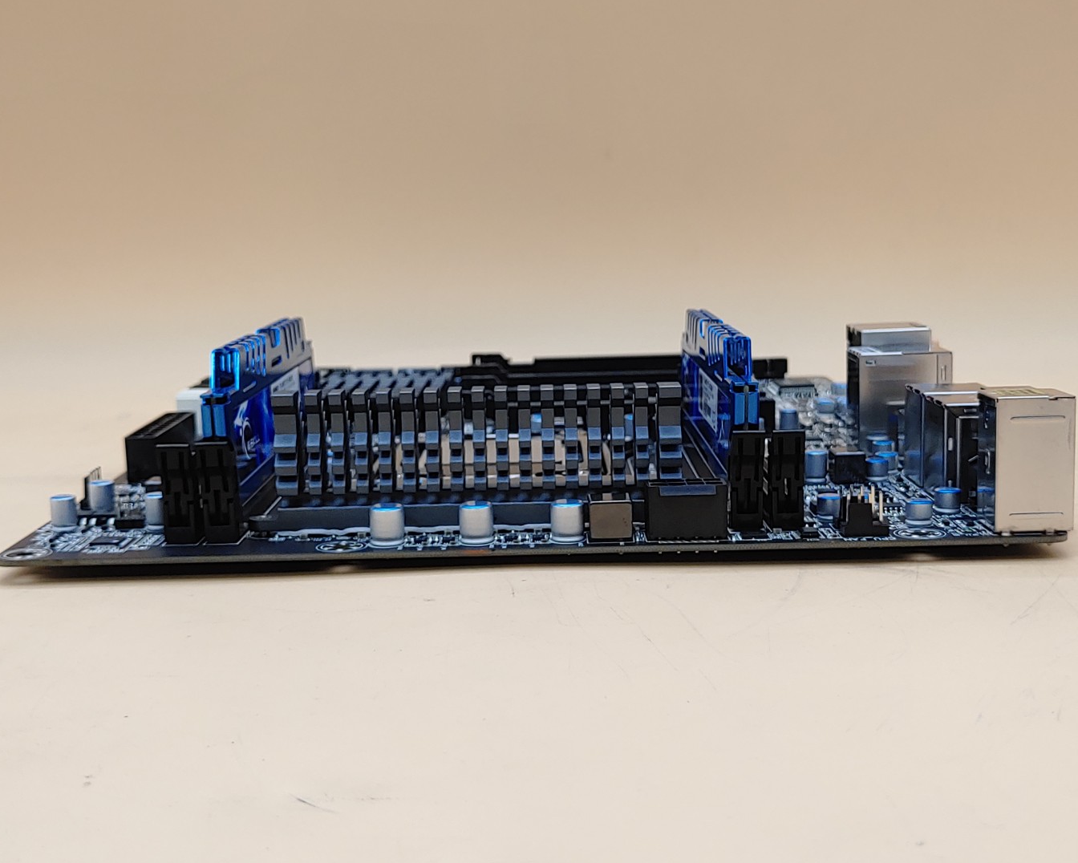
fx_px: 1468
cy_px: 432
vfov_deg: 32.8
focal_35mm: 46
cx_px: 545
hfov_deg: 40.3
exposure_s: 1/107
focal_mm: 4.36
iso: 50
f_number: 1.8
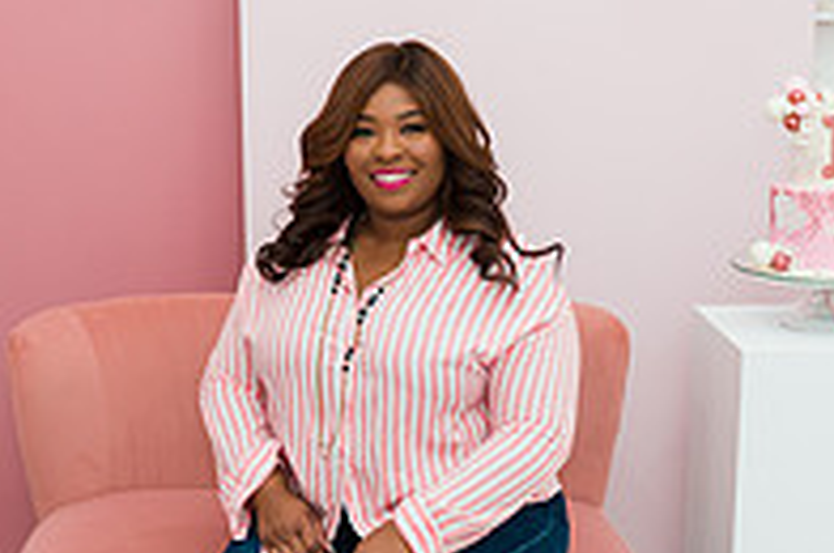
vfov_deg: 19.1
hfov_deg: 28.4
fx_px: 1642
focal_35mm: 71
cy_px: 268
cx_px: 306
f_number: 3.2
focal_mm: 24
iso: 800
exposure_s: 1/200
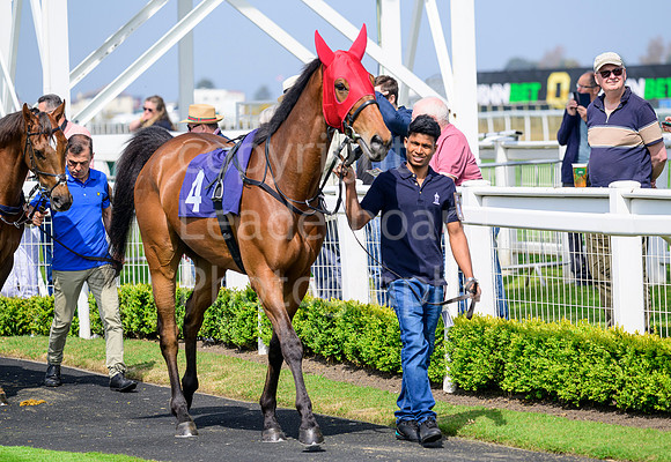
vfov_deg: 5.9
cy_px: 218
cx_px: 366
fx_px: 4478
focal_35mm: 238
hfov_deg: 8.6
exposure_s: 1/800
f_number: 5.6
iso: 200
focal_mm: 220
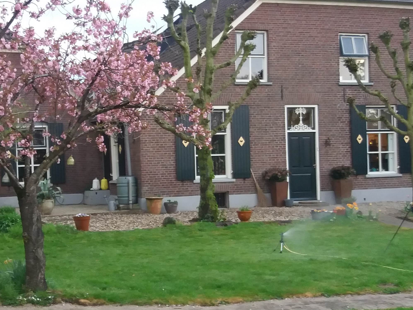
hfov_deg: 33.1
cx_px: 152
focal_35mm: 58
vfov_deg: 25.2
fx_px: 692
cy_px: 159
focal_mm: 3.7
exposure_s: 1/17
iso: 160
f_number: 1.9
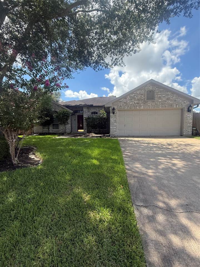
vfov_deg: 102.1
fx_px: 108
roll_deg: -0.7
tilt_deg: -3.4
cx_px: 100
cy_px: 134
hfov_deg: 85.7
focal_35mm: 14
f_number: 2.2
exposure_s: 1/1105
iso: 64
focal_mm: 2.22
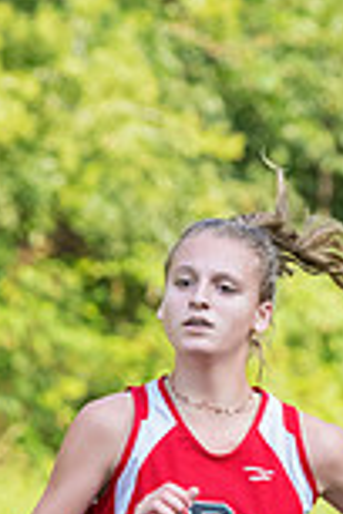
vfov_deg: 2.8
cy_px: 726
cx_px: 214
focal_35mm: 725
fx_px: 10361
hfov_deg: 1.9
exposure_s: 1/1600
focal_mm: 165
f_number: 5
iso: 1600
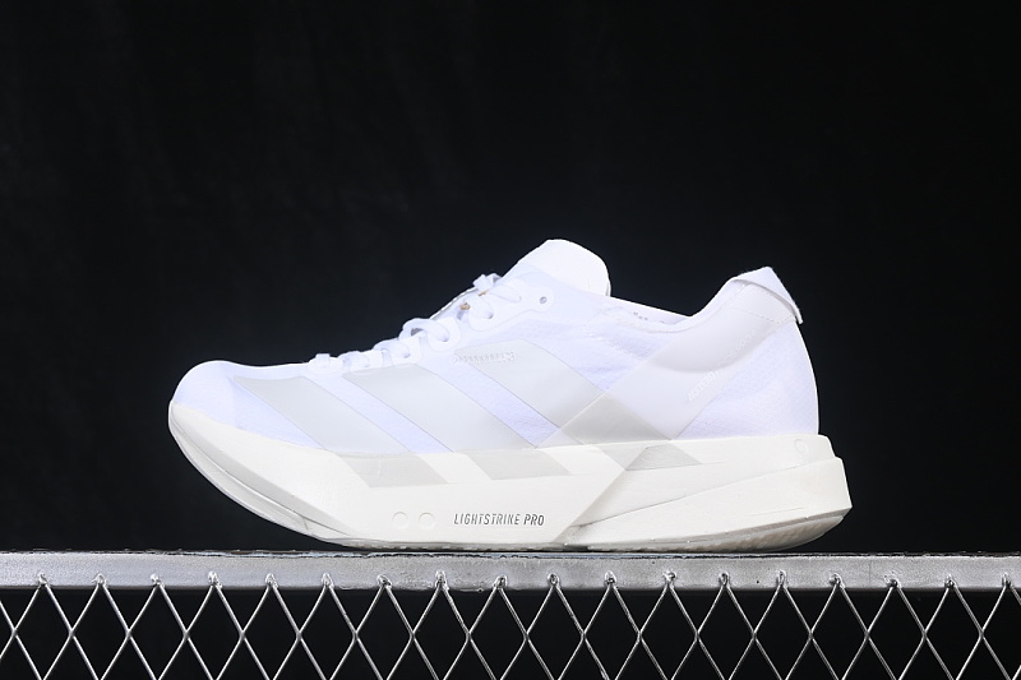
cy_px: 340
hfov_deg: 27.0
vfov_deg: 18.2
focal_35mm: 75
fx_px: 2127
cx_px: 510
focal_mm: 50
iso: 160
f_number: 8
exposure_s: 1/80
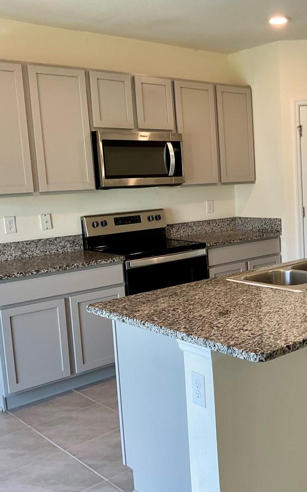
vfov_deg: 47.2
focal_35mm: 42
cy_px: 251
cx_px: 273
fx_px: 562
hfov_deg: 29.4
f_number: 1.8
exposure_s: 1/60
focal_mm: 3
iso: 40
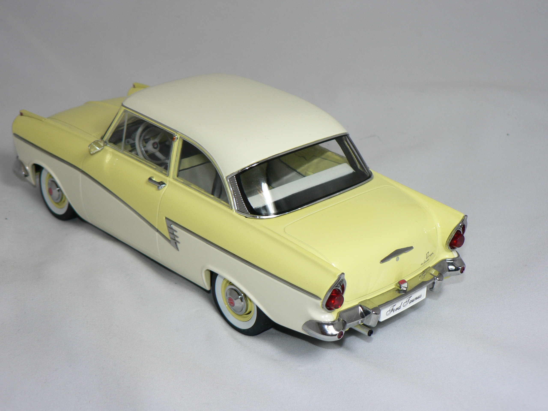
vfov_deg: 24.8
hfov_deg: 32.7
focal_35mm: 59
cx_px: 274
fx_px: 934
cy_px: 206
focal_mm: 9.9
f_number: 3.2
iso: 80
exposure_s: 1/60
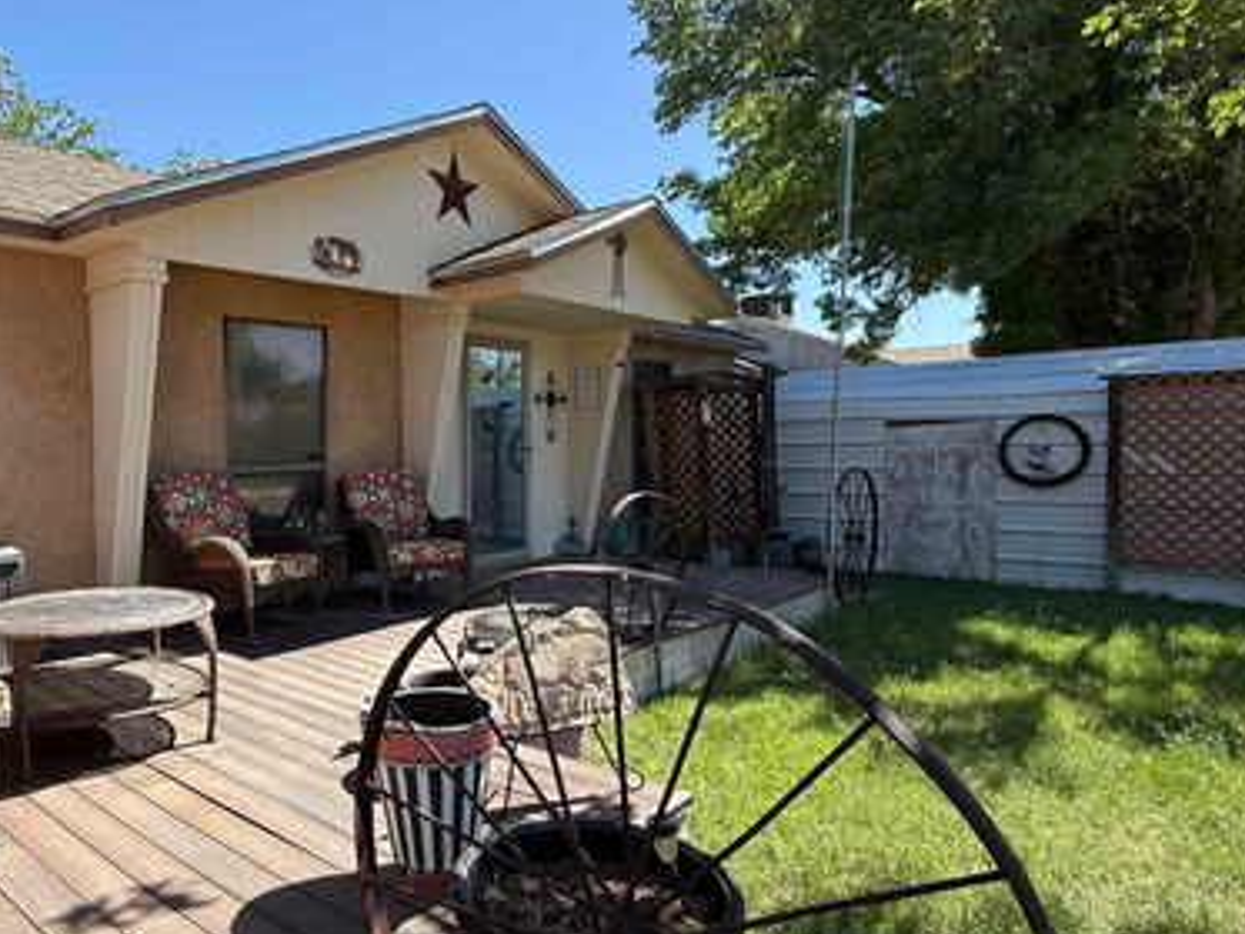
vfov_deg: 56.8
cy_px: 474
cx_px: 414
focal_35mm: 24
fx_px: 863
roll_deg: +0.3
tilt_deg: -2.7
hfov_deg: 69.5
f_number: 2.2
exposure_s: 1/789
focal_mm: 2.22
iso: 50
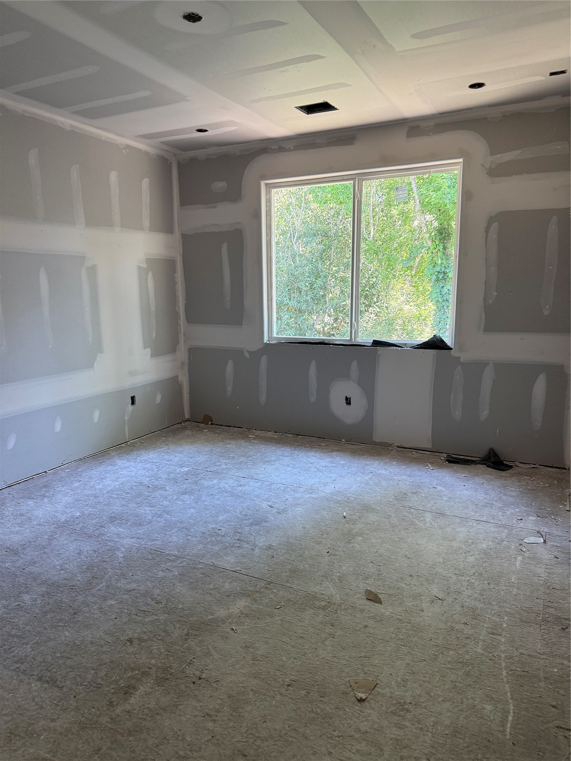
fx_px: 528
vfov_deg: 71.6
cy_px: 380
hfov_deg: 56.8
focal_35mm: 24
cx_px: 286
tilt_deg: -8.9
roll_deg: +0.3
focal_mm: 6.76
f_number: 1.78
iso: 200
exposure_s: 1/65
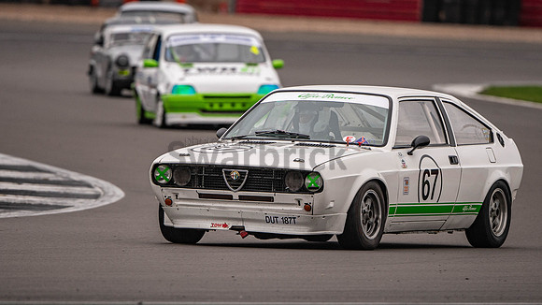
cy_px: 175
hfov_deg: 3.4
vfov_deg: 1.9
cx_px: 284
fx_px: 9073
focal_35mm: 631
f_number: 5.6
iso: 900
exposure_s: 1/640
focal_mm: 500
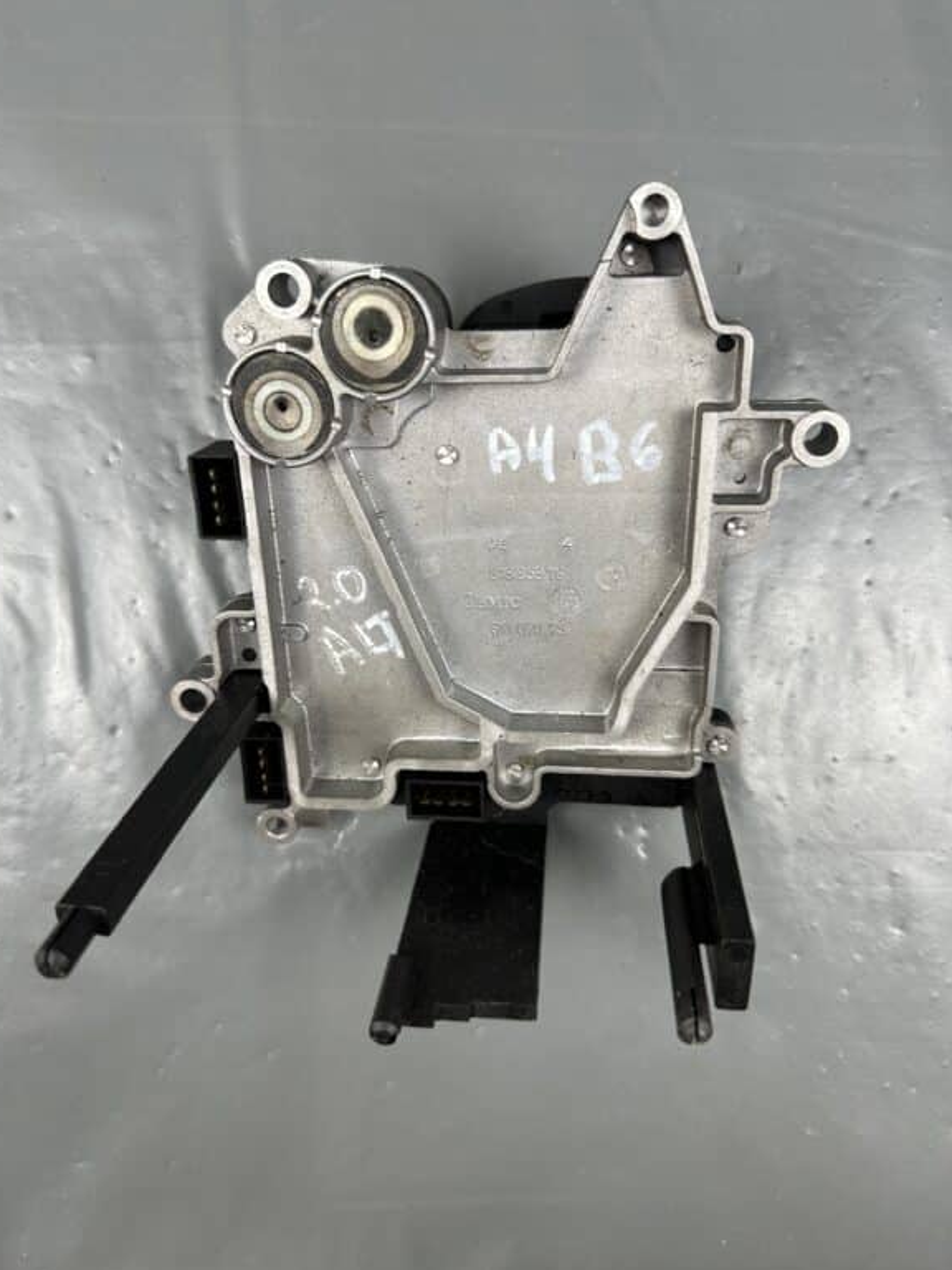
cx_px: 473
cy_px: 645
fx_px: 917
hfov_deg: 54.9
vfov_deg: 69.4
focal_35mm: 25
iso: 160
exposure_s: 1/100
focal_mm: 6.86
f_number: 1.78
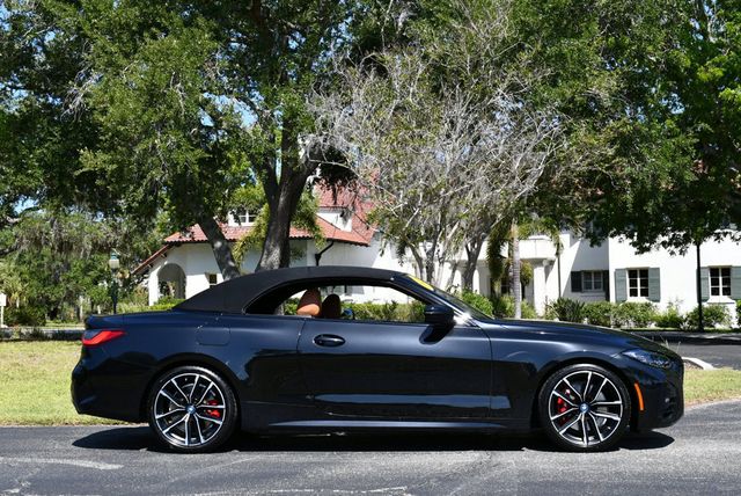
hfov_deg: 38.2
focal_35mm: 52
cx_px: 370
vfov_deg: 26.0
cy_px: 248
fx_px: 1071
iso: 140
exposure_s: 1/250
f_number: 8
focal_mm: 26
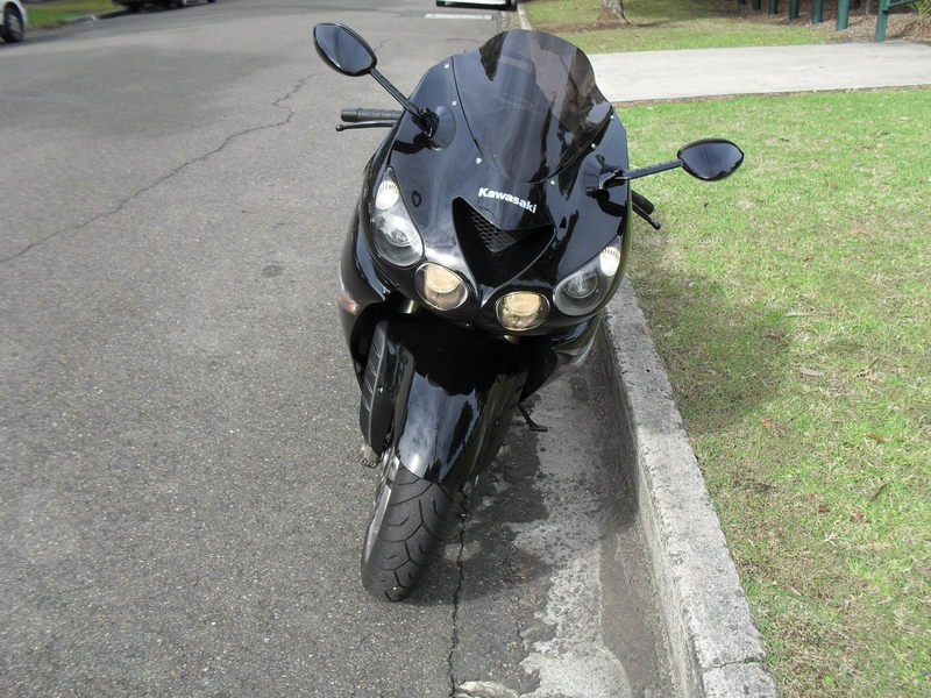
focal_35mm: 35
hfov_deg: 52.6
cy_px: 349
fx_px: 941
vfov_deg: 40.7
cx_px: 466
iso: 100
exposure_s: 1/500
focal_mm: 6.3
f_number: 3.2
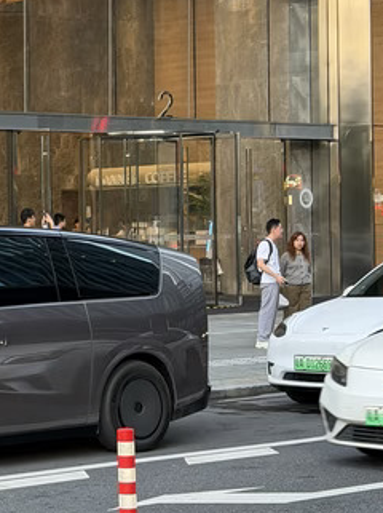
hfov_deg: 12.6
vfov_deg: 17.1
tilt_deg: +0.2
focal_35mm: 115
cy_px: 225
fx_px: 1700
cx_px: -65
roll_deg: +0.6
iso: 160
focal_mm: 6.76
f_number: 1.78
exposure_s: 1/60
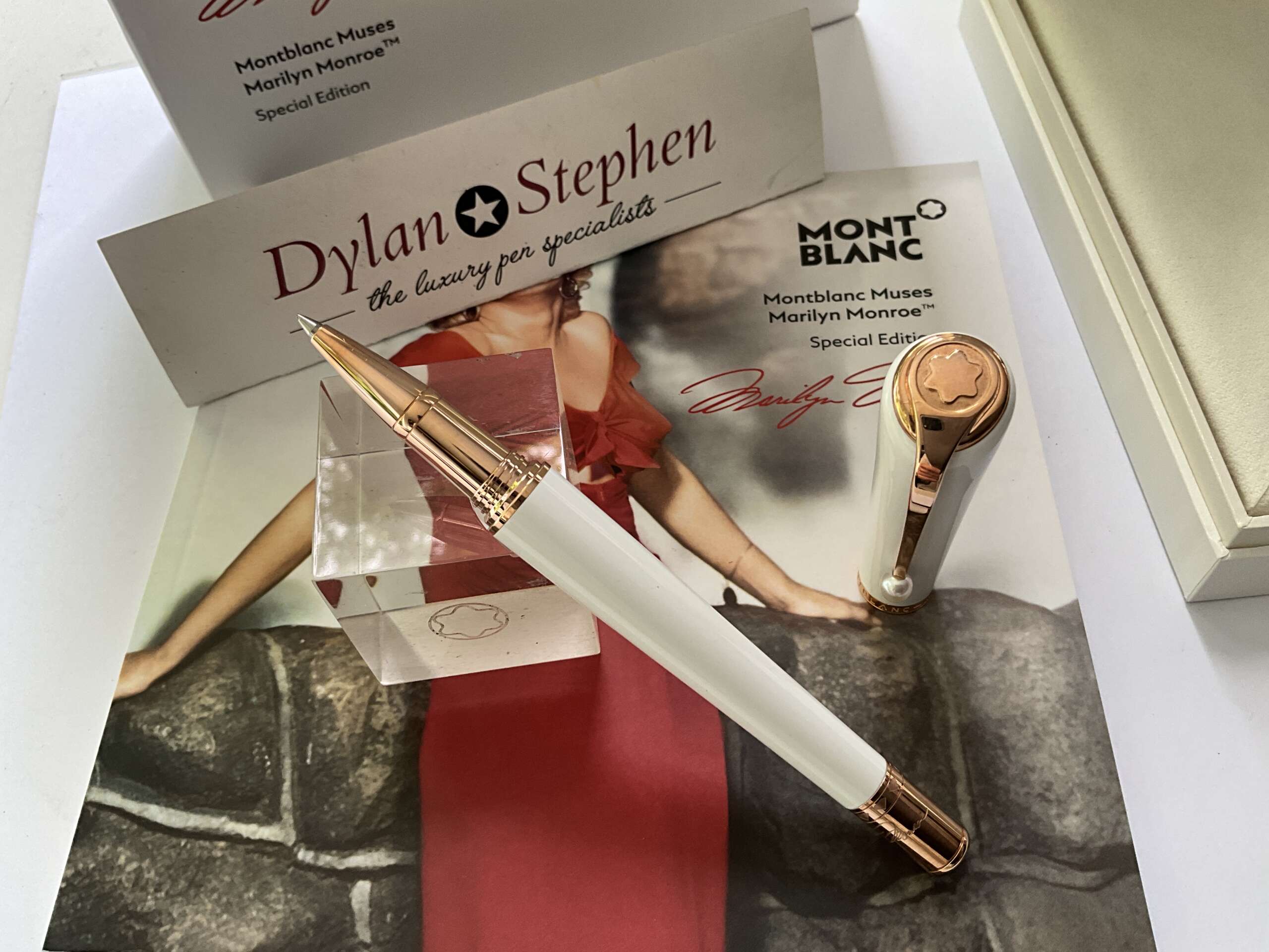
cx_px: 634
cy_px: 476
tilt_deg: -57.4
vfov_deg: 48.2
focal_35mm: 29
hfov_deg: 61.7
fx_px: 1063
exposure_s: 1/122
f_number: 1.8
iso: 50
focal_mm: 3
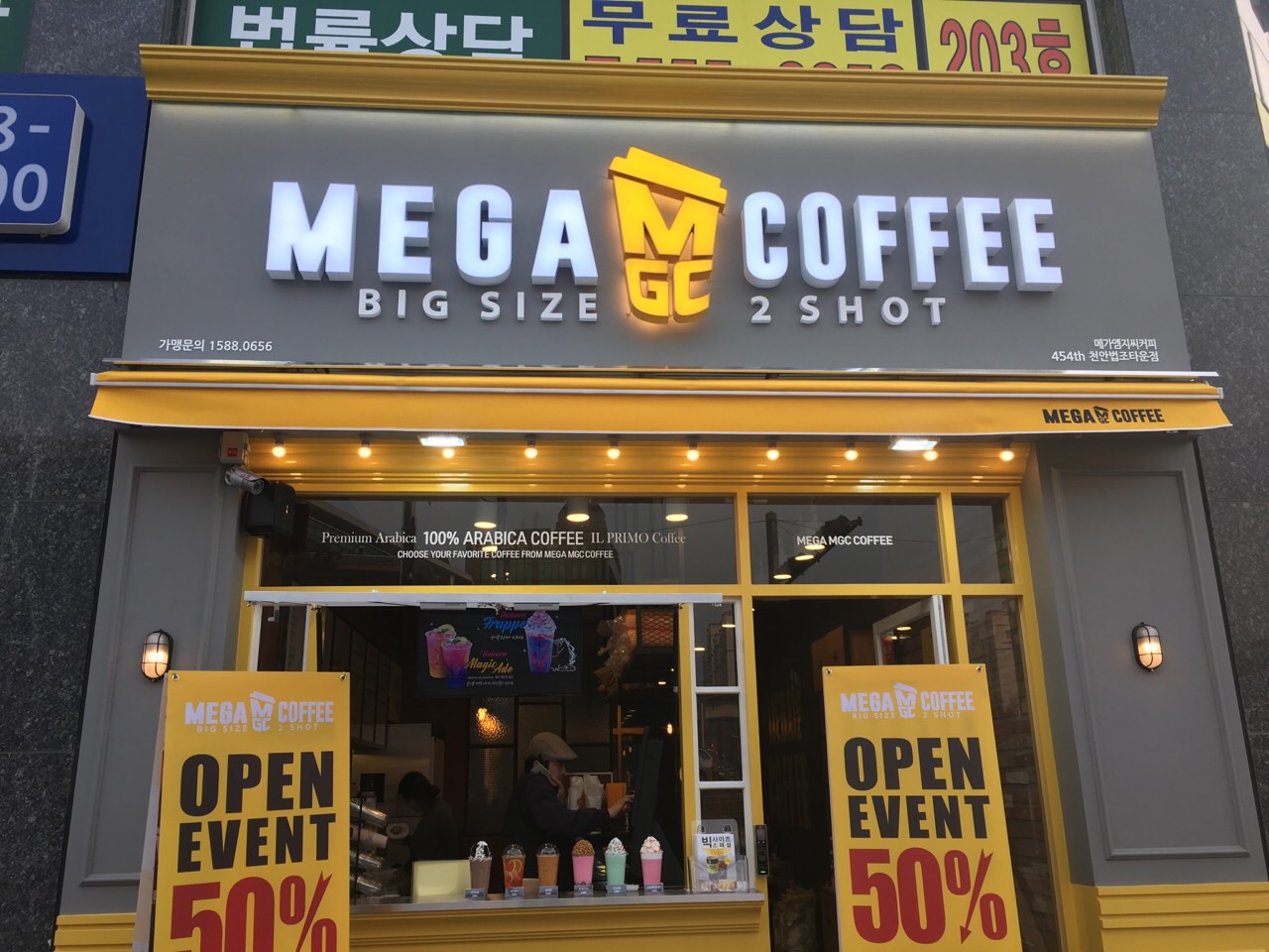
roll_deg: +1.1
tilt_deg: +17.2
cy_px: 476
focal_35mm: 29
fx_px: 1063
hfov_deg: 61.7
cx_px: 634
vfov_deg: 48.2
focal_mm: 4.15
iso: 25
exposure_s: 1/120
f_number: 2.2
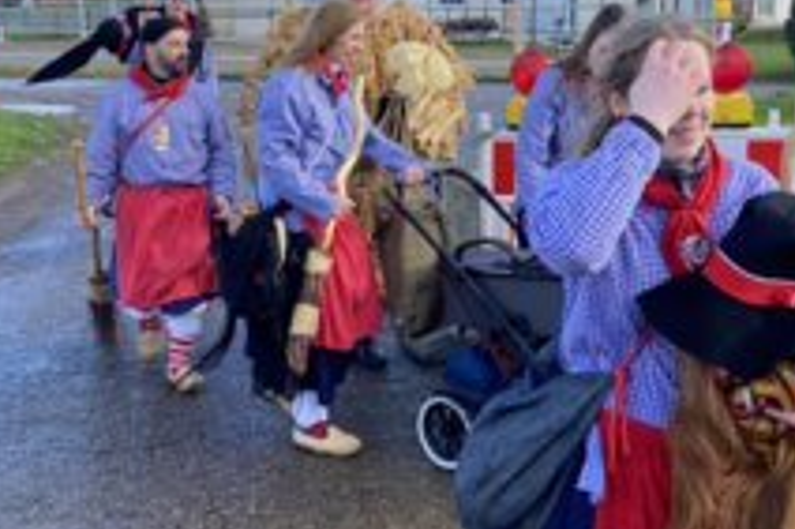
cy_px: 259
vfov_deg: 26.4
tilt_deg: -12.3
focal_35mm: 51
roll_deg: -0.9
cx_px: 409
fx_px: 1125
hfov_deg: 38.9
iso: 32
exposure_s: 1/747
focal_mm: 4.25
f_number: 1.8
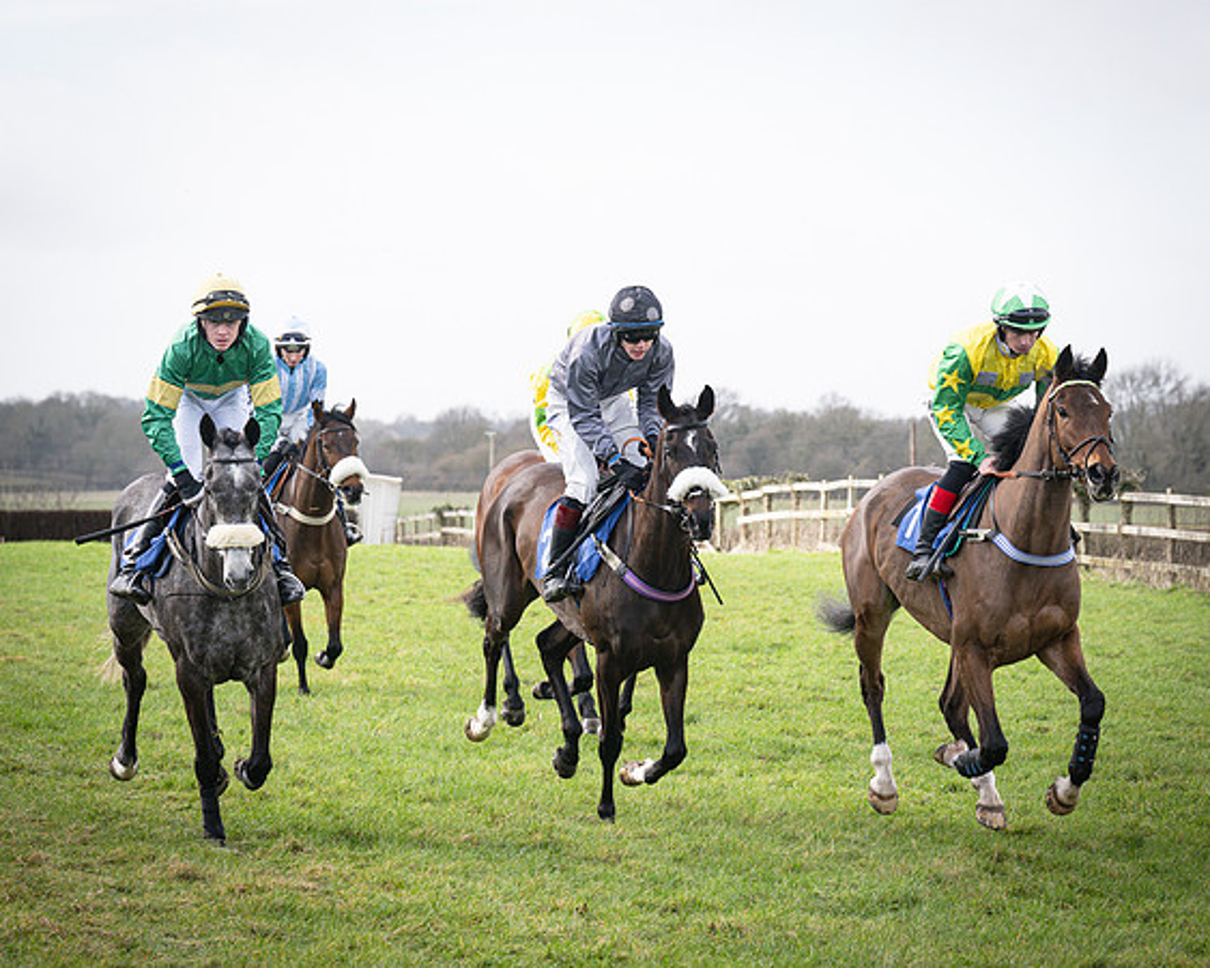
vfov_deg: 9.9
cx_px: 609
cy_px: 413
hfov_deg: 12.4
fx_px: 5560
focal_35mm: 155
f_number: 5
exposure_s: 1/1000
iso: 400
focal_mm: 98
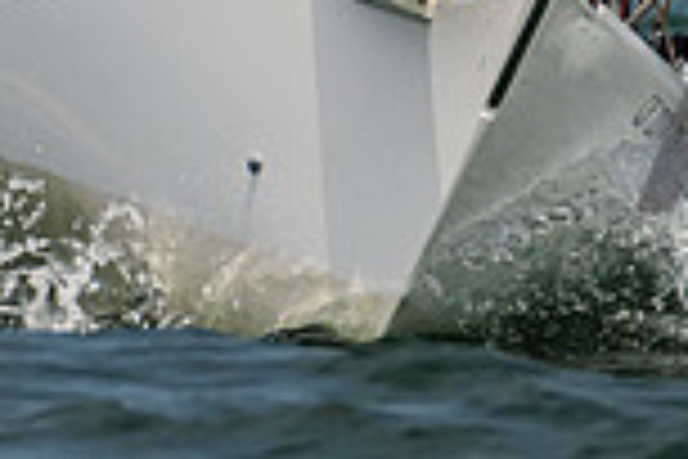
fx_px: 36423
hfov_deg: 1.1
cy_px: -512
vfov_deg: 0.7
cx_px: 192
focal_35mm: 1906
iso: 500
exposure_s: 1/4000
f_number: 8
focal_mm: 400
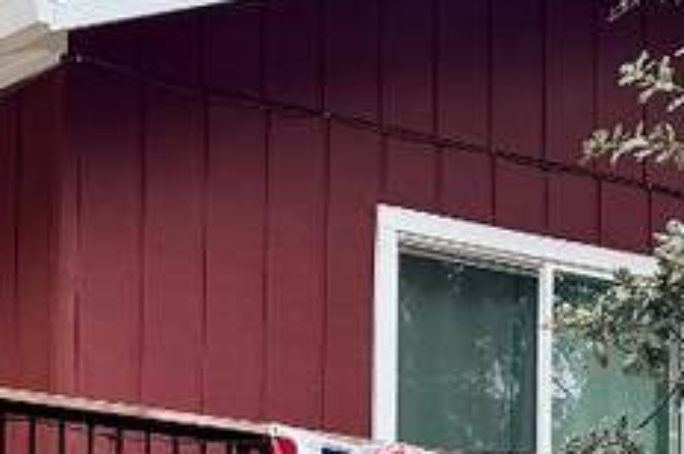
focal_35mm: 138
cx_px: -71
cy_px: 699
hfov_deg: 14.5
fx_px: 2618
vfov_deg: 9.6
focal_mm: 6.76
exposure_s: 1/179
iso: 64
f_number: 1.78
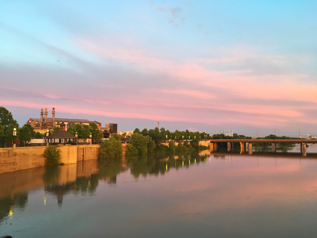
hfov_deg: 61.7
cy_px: 119
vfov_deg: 48.2
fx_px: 266
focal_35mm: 29
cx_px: 158
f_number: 2.2
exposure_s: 1/30
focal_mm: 4.15
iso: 64
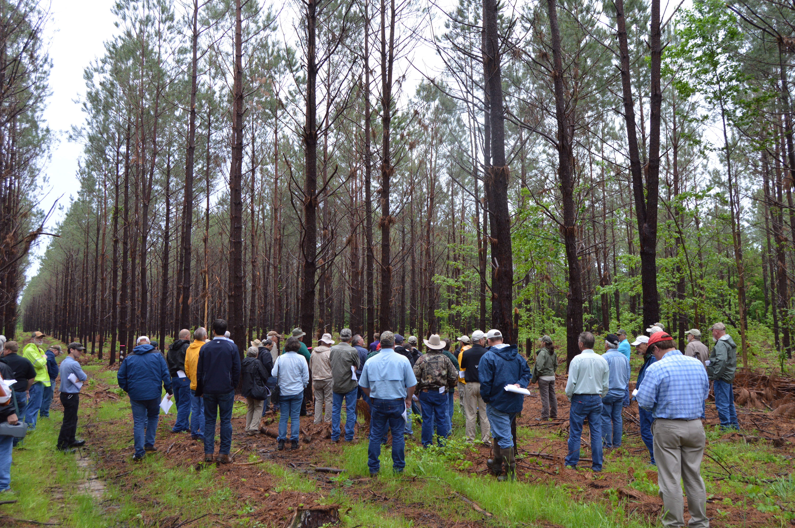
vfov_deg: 43.5
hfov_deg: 62.0
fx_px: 662
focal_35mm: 30
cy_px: 264
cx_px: 398
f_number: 5.6
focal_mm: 20
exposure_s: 1/125
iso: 250
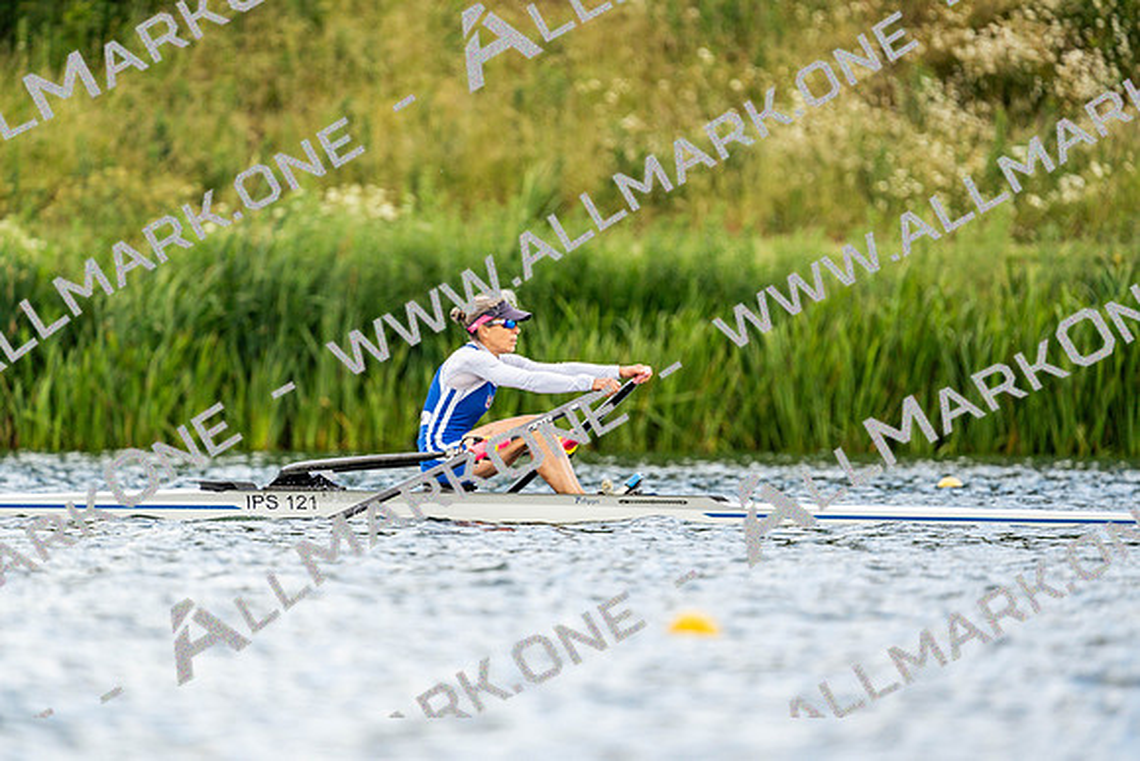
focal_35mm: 600
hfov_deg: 3.4
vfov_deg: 2.3
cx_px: 570
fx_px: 19004
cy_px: 380
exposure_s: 1/2000
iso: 800
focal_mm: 600
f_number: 6.3
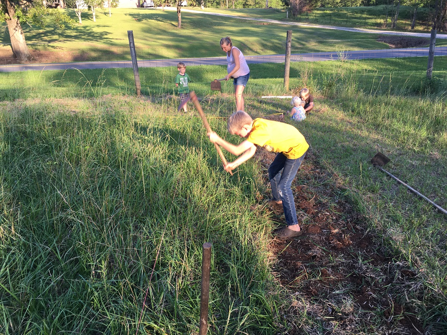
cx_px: 224
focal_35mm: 29
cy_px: 168
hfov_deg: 61.7
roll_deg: +4.8
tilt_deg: -21.5
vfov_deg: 48.2
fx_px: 374
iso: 25
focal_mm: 4.15
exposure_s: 1/165
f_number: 2.2
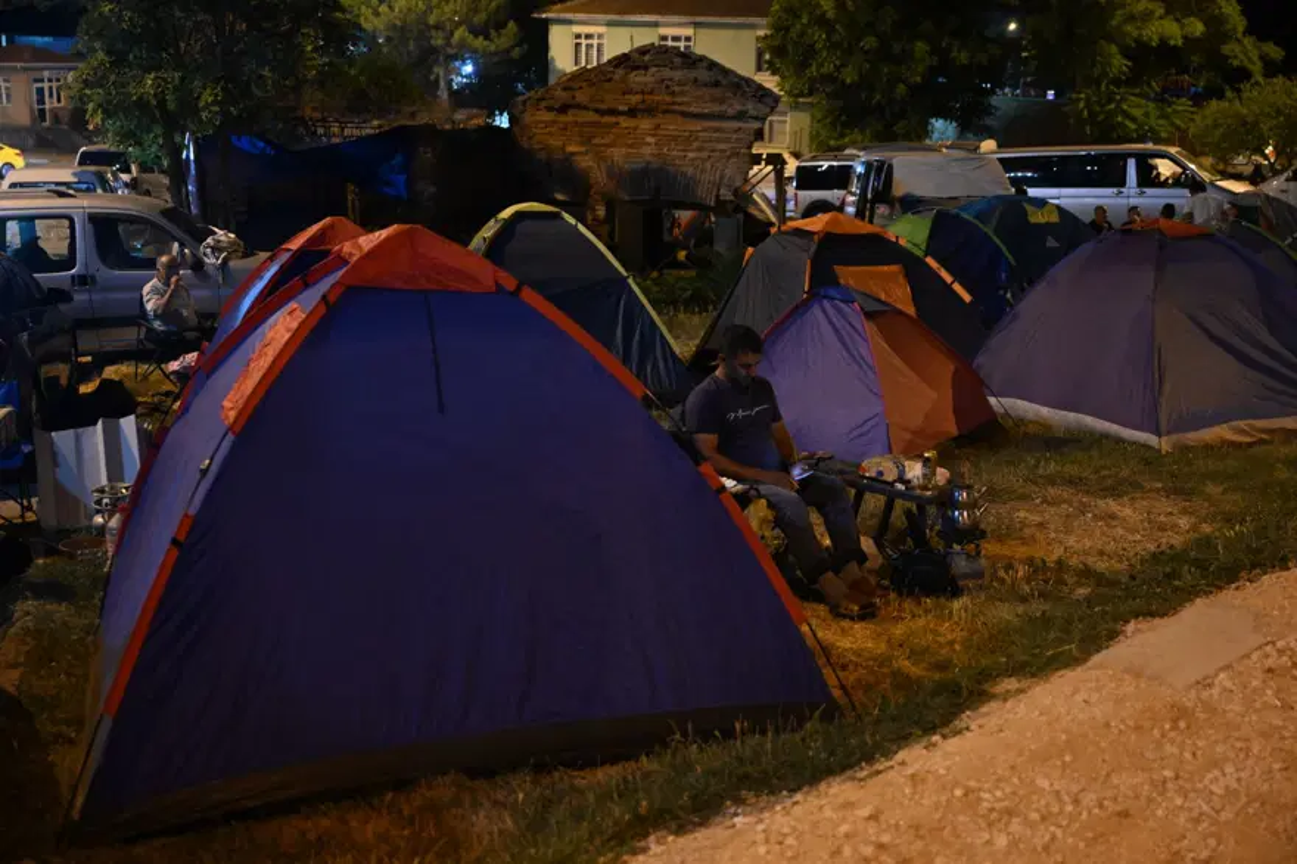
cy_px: 432
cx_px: 648
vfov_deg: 31.9
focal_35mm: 42
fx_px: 1513
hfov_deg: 46.4
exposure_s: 1/40
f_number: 2.8
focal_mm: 42
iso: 5000
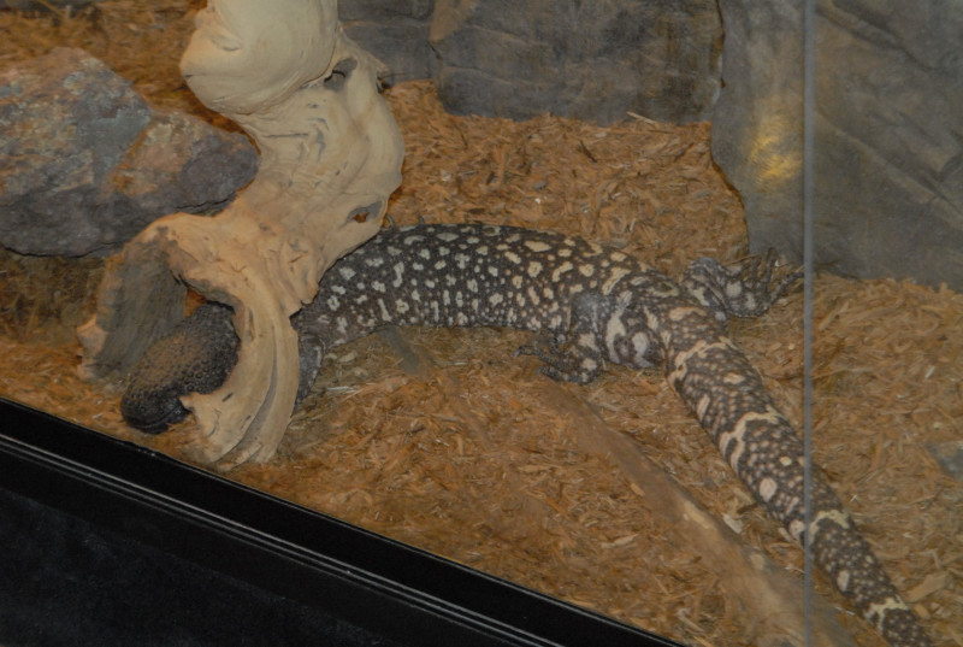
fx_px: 2814
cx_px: 482
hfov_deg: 19.4
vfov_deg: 13.1
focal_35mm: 105
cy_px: 324
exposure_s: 1/30
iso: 1600
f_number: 5.6
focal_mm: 70
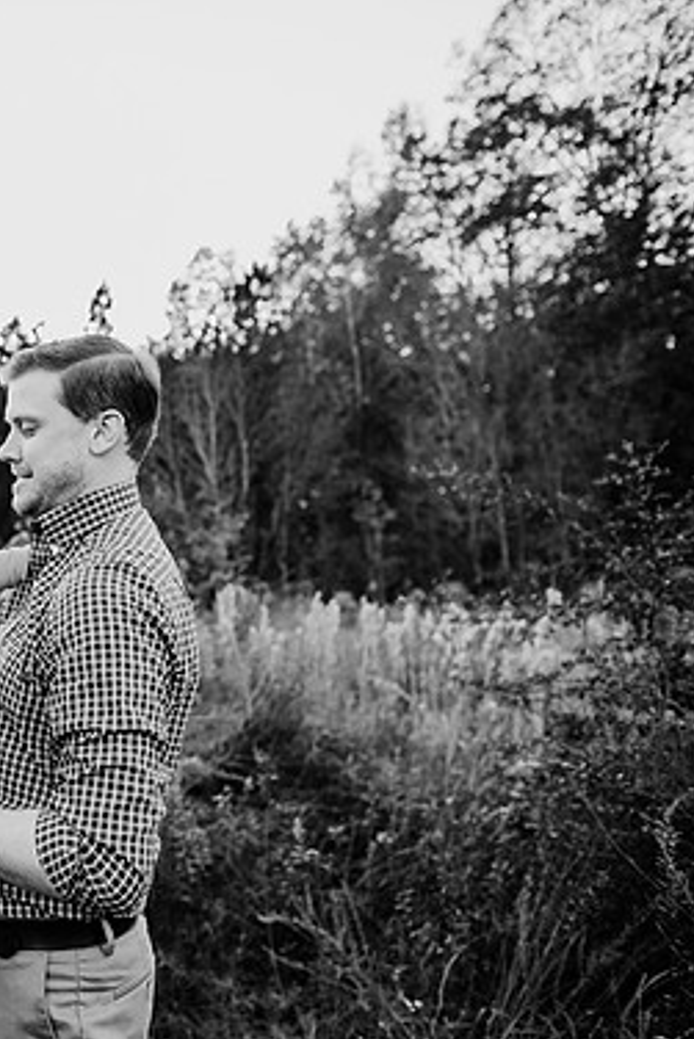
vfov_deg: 51.9
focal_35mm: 37
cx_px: -77
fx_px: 1069
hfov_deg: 31.7
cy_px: 510
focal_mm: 24
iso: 100
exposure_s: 1/250
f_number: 2.8
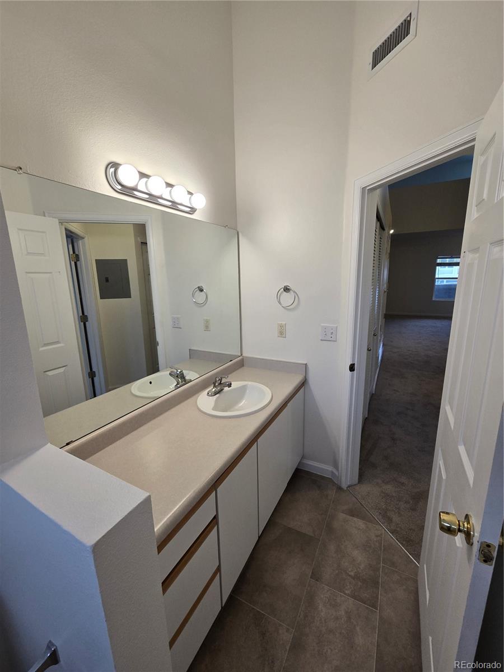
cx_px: 252
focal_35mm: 13
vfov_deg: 106.2
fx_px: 252
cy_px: 336
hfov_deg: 89.9
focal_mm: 2.2
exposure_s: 1/120
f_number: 2.2
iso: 80
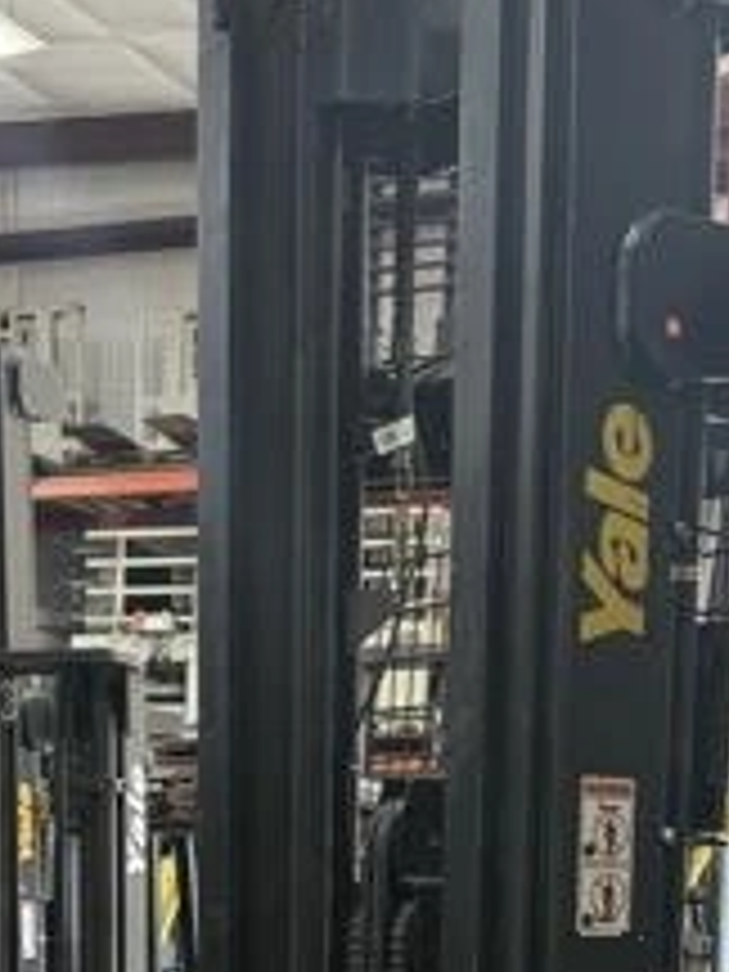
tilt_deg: -9.4
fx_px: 2499
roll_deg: -0.2
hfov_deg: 16.6
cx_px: 360
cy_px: 1350
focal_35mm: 89
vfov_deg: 19.8
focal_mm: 6.76
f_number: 1.78
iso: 200
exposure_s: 1/83
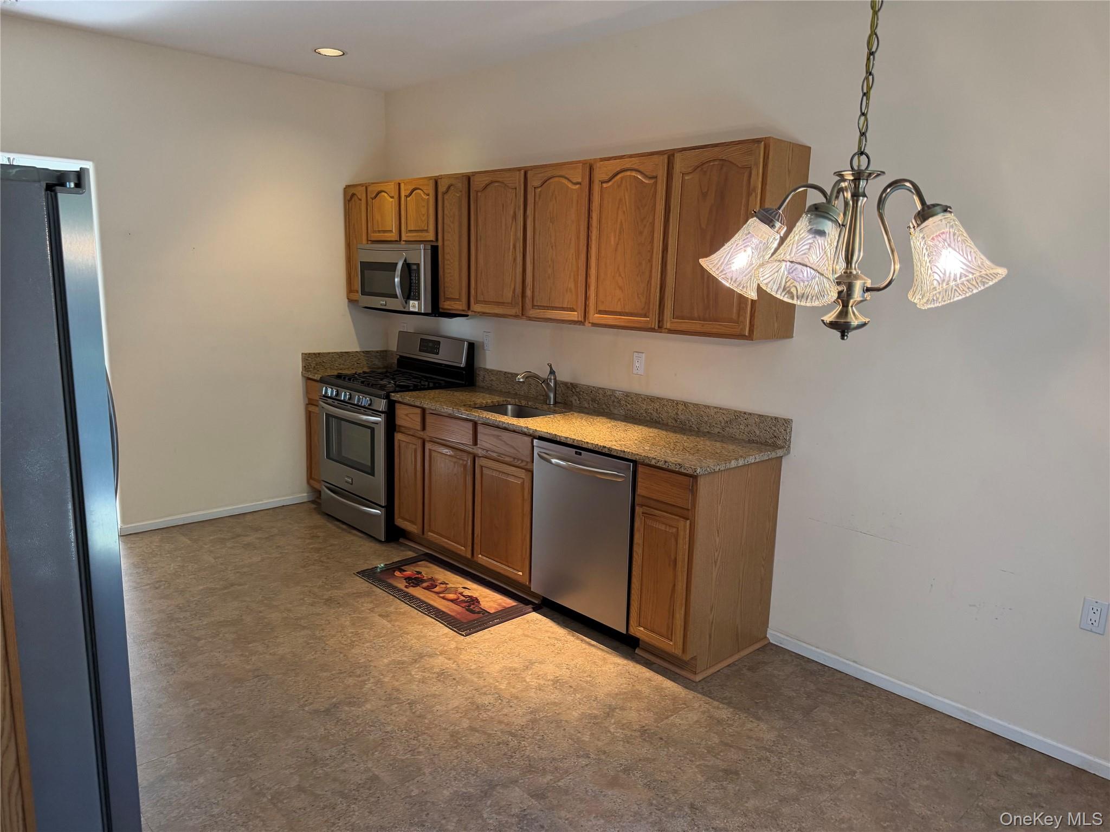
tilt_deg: -9.1
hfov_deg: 71.6
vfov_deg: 56.8
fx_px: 770
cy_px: 416
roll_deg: -1.7
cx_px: 555
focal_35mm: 24
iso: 320
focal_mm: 6.76
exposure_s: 1/120
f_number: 1.78
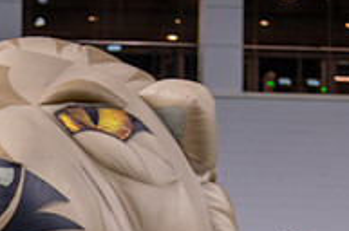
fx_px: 1800
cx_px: 75
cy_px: 402
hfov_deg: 11.0
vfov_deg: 7.2
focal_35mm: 186
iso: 500
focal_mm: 50
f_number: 1.2
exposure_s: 1/1000
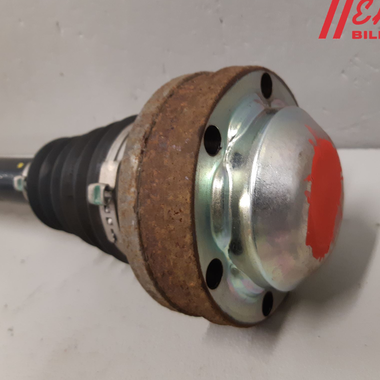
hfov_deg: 52.4
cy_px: 189
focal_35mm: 31
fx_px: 385
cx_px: 216
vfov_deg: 52.5
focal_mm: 3.93
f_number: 1.7
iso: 200
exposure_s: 1/50
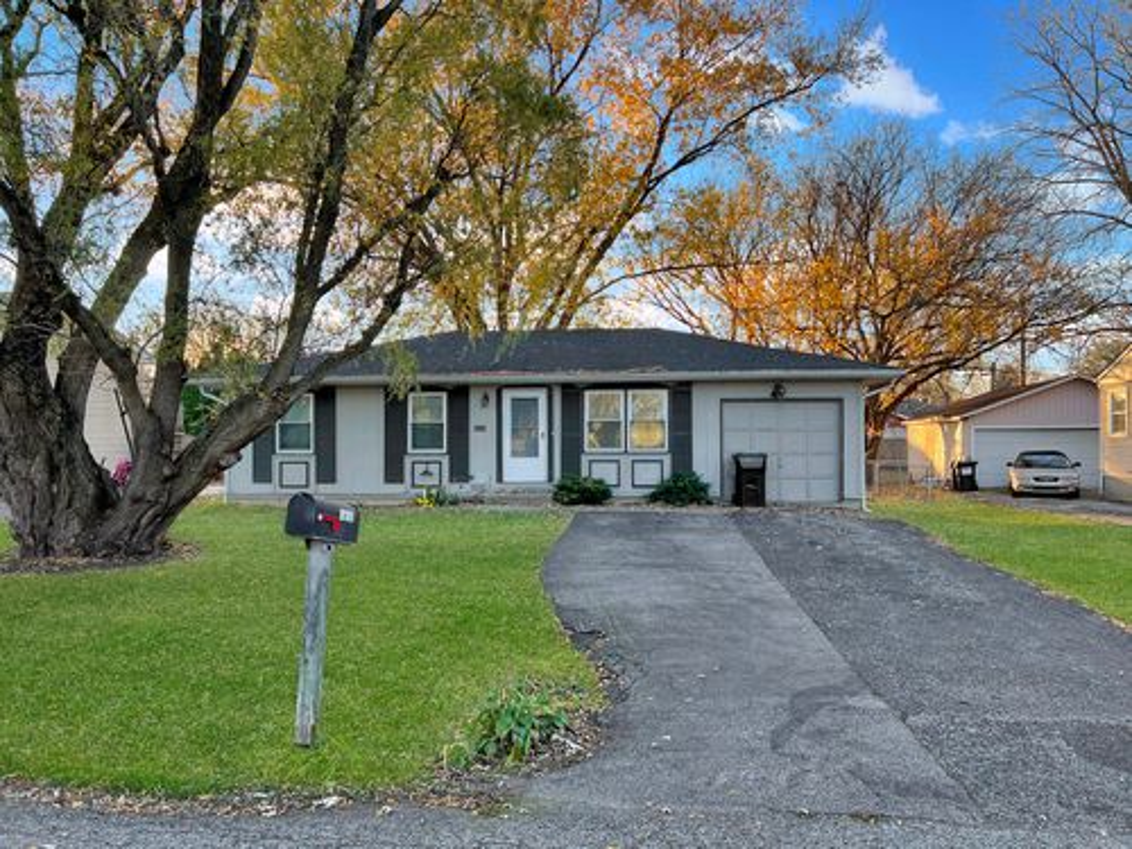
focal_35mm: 26
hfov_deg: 67.3
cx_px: 566
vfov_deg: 53.1
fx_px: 850
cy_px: 424
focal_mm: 5.7
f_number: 1.5
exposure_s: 1/380
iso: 50
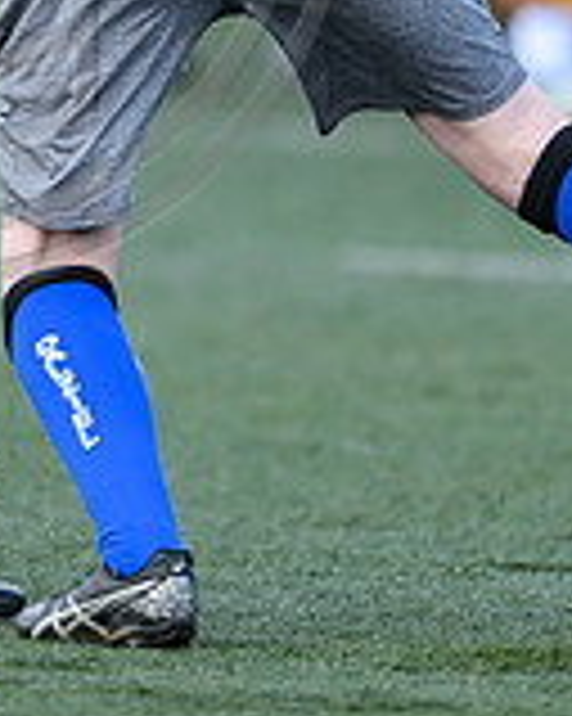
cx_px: -298
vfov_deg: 1.0
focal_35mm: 1851
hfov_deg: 0.8
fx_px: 39207
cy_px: -125
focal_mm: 400
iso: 500
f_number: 2.8
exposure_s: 1/2000
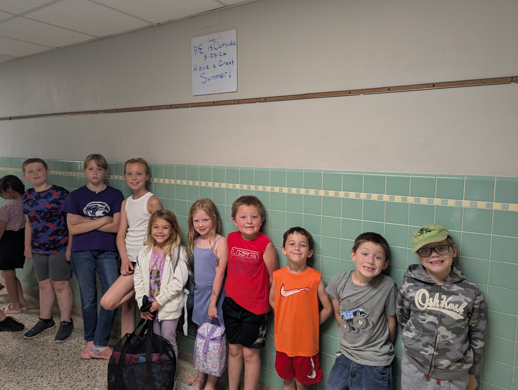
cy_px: 195
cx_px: 259
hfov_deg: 71.5
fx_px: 360
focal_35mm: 24
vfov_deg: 56.9
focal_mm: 6.81
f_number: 1.85
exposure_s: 1/24
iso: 109
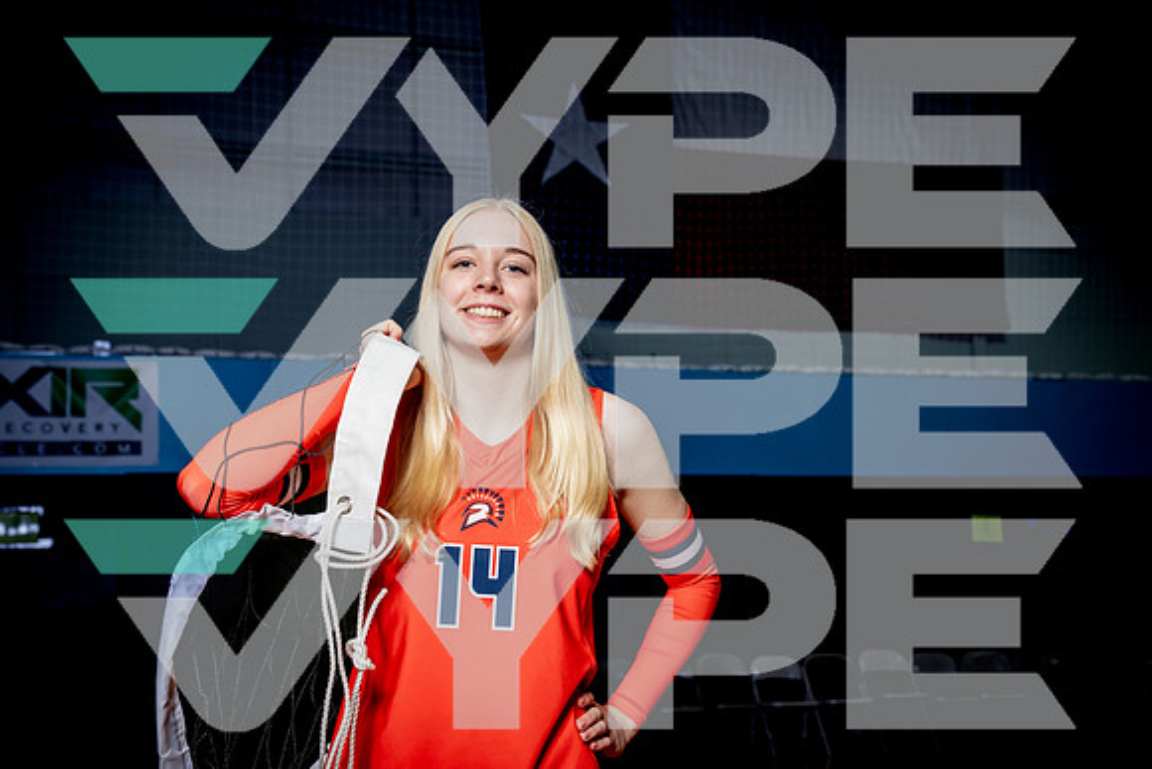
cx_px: 576
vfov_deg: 28.2
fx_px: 1528
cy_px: 384
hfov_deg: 41.3
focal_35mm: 48
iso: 250
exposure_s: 1/200
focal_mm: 46
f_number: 5
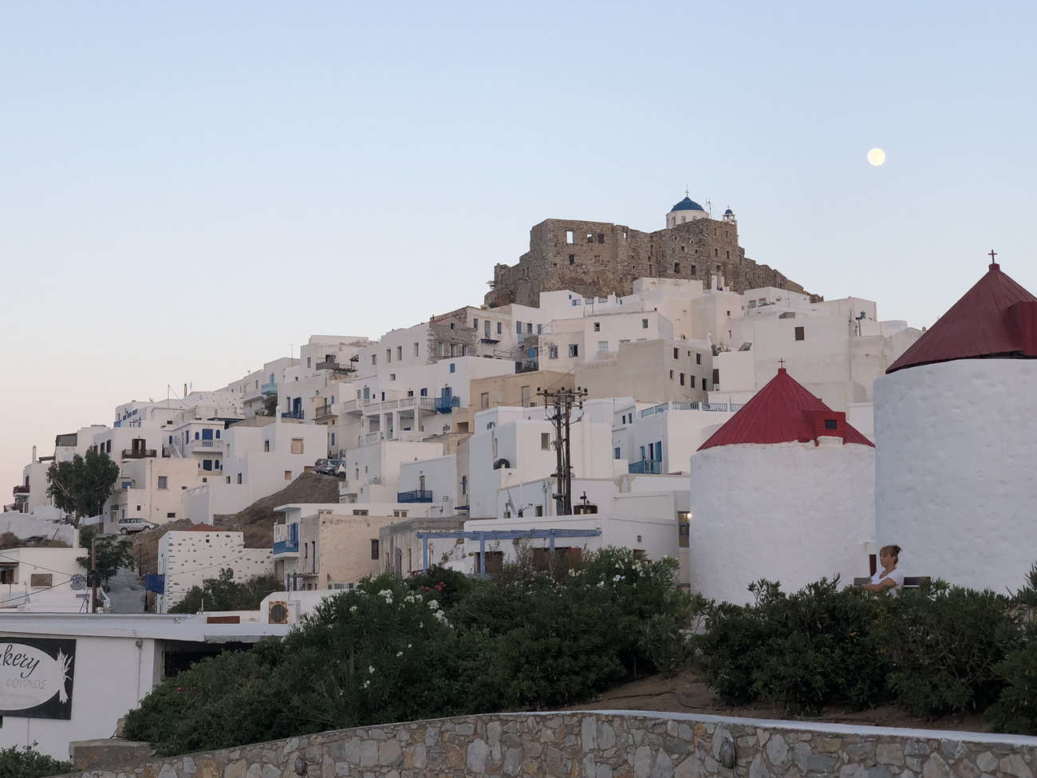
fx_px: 1917
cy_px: 310
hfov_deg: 30.2
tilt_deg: +11.7
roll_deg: +1.1
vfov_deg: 22.9
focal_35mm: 64
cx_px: 434
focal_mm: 6
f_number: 2.4
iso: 16
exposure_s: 1/121
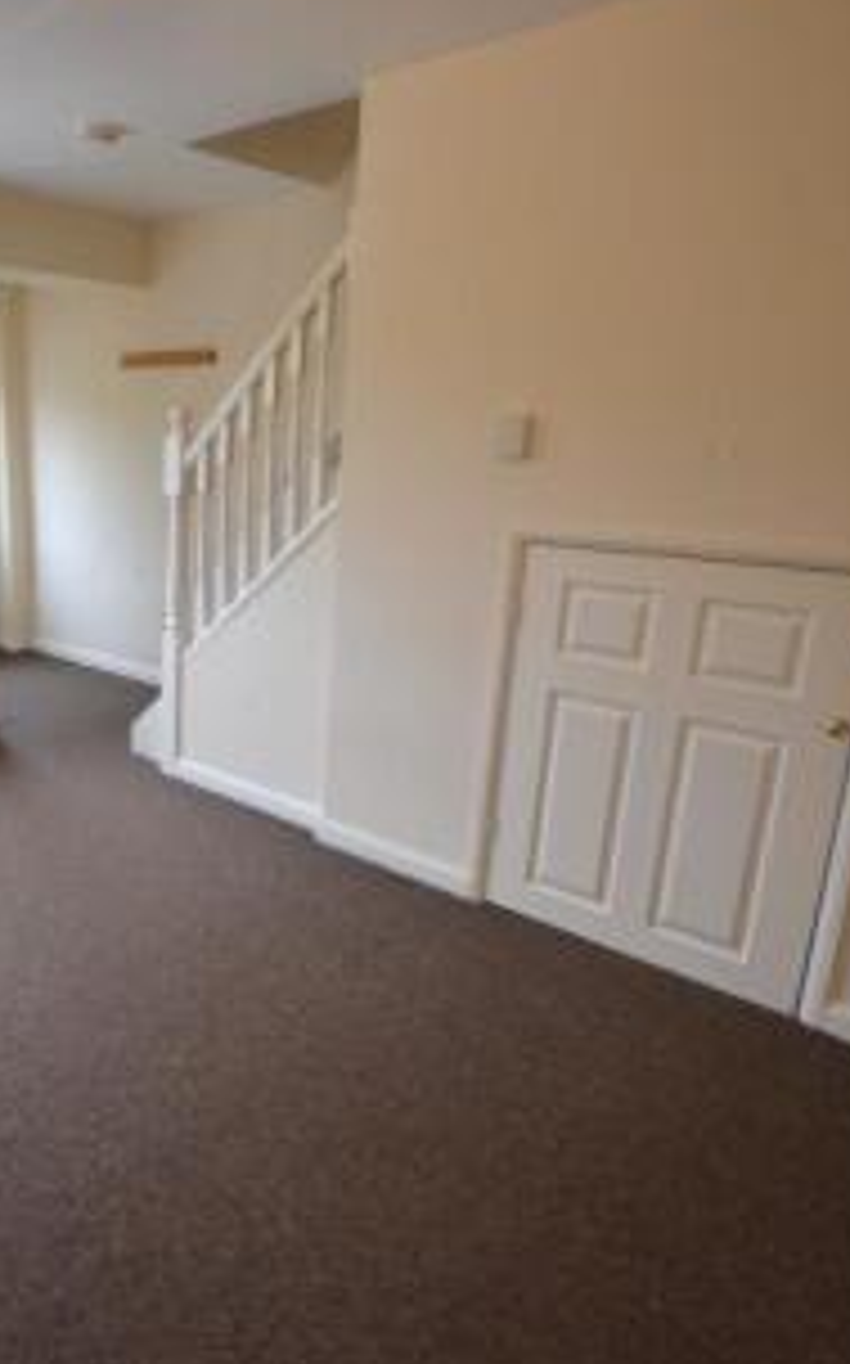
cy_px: 668
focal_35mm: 24
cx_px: 189
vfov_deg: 74.8
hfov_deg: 48.6
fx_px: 891
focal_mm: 10
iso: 450
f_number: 4
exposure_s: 1/60
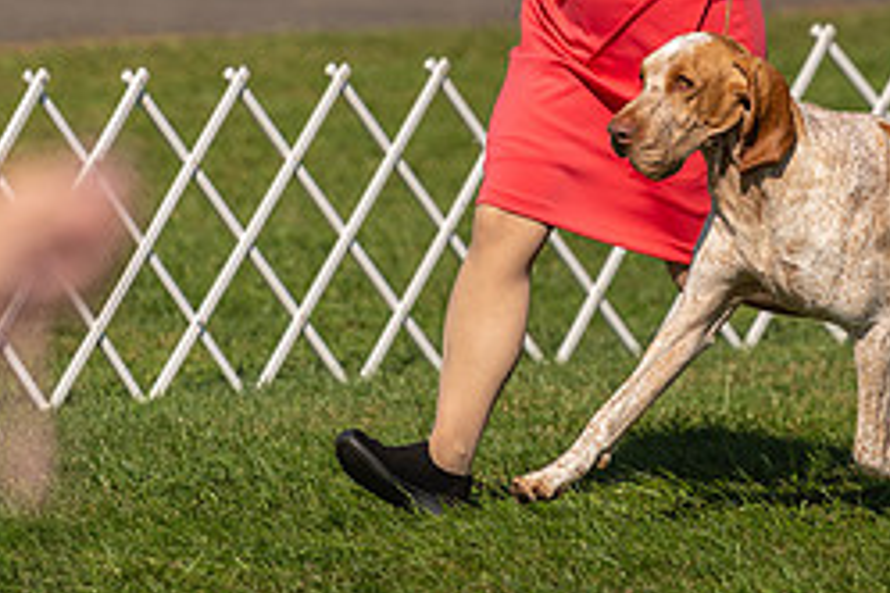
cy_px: -93
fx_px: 13423
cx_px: 649
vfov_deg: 2.5
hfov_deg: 3.8
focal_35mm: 543
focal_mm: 200
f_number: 3.2
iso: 200
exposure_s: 1/3200
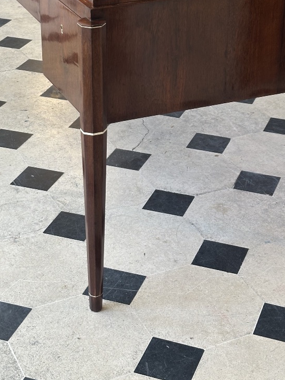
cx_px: 157
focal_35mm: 79
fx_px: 867
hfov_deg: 18.7
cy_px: 82
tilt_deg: -21.9
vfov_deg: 24.4
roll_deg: -1.9
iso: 100
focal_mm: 6.86
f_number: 1.78
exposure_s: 1/100
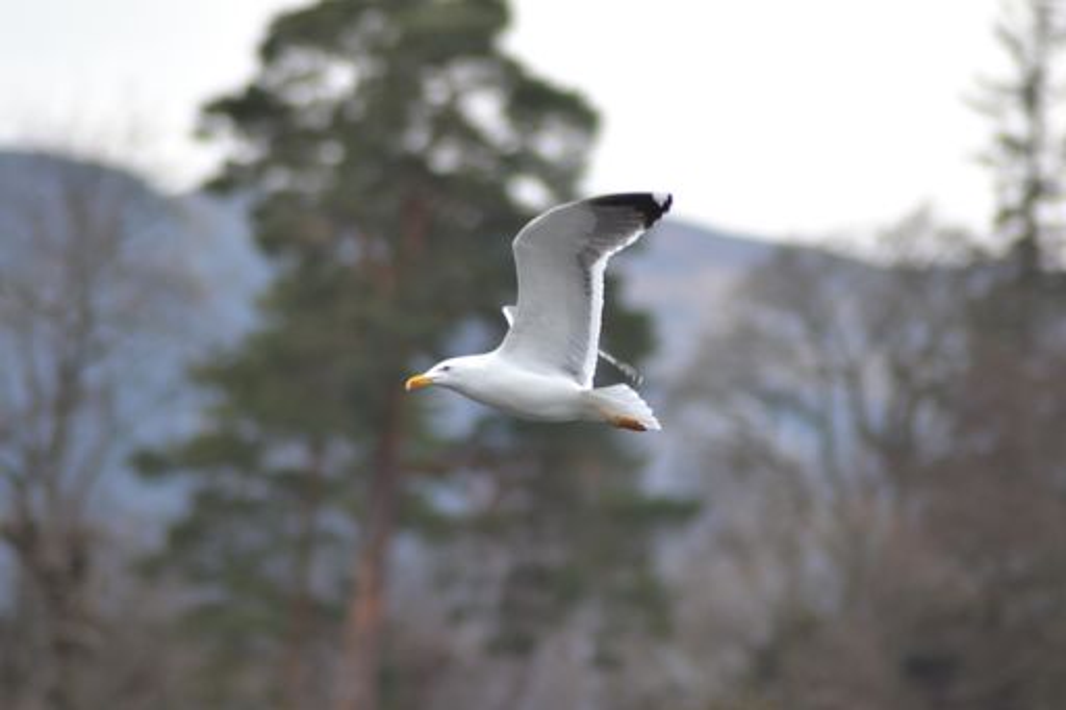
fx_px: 13320
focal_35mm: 450
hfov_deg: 4.6
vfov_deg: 3.1
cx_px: 533
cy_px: 355
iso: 400
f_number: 5.6
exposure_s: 1/640
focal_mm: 300
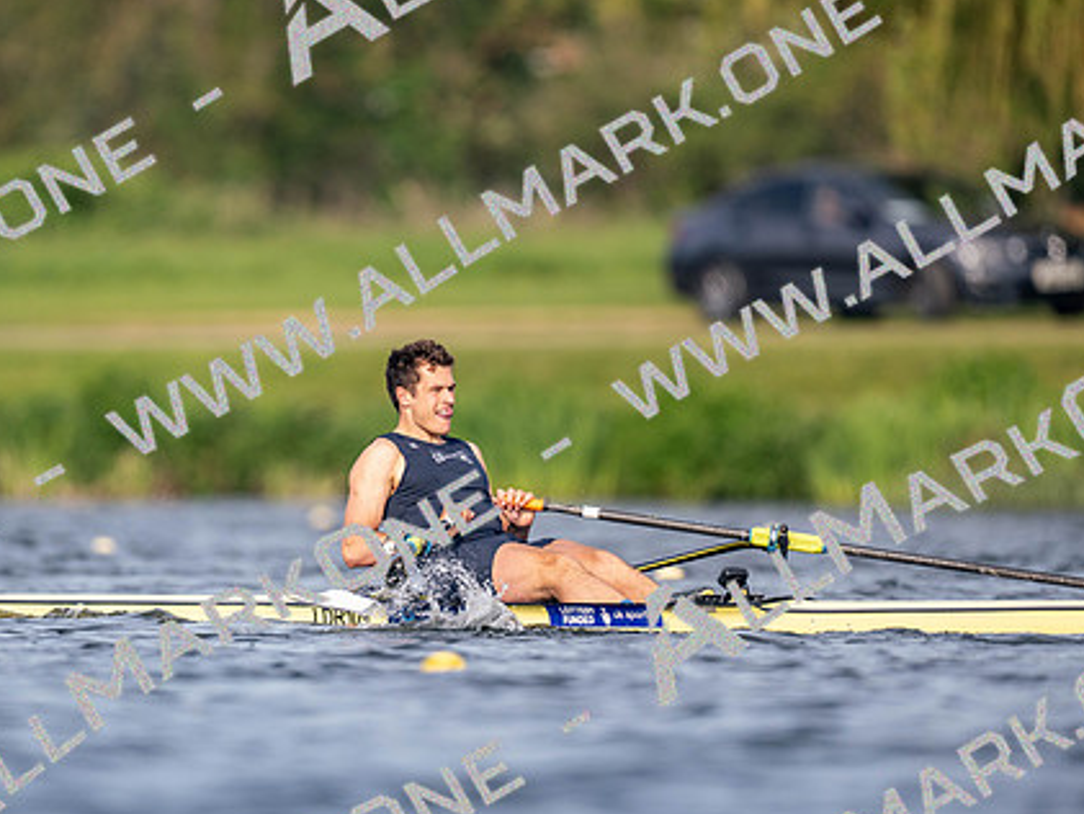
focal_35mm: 795
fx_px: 24903
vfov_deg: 1.9
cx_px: 425
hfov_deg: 2.5
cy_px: 462
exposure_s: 1/2500
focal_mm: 600
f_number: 4
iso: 400
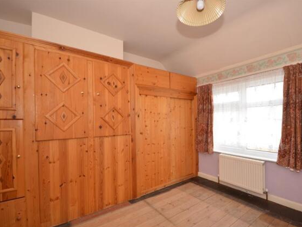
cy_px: 118
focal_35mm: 17
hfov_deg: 90.7
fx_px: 148
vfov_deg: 74.7
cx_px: 168
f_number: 4
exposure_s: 1/60
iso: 200
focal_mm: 10
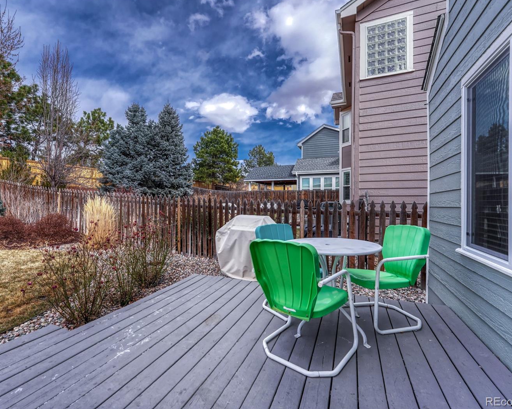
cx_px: 237
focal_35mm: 16
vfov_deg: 80.4
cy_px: 202
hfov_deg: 93.0
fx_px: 242
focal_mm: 14
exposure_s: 1/60
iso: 200
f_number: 8
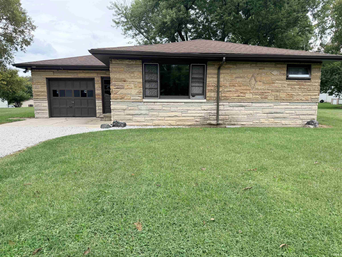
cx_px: 171
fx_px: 237
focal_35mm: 24
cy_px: 128
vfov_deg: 56.8
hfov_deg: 71.6
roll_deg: -0.5
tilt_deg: -7.5
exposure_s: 1/1585
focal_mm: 6.76
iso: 100
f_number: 1.78
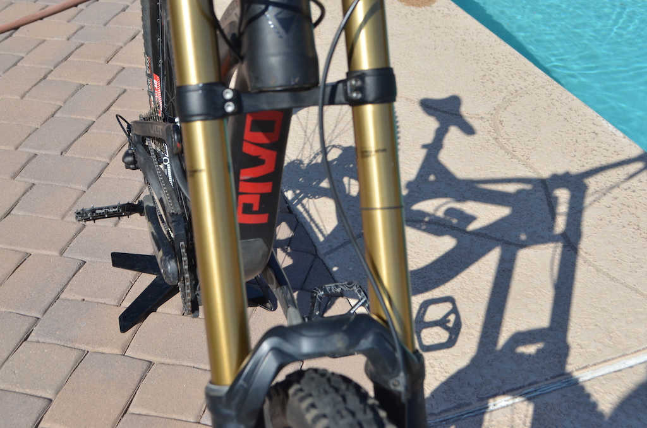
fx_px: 941
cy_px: 214
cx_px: 324
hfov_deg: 37.9
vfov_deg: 25.6
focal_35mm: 52
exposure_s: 1/3200
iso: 800
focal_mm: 35
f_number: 8
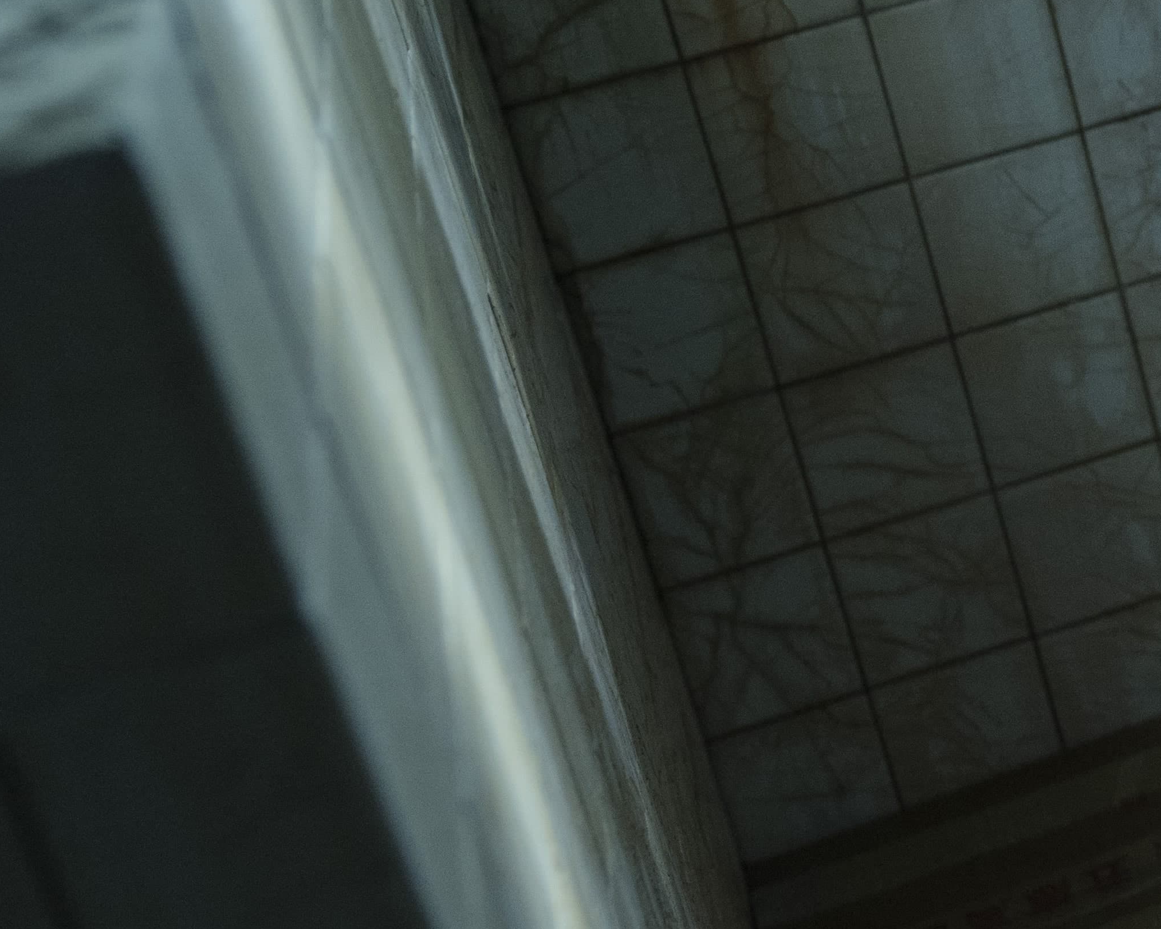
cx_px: 1713
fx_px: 3436
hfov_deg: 17.4
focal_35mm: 100
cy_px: 188
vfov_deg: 15.3
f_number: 3.2
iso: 5000
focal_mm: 36
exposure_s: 1/320
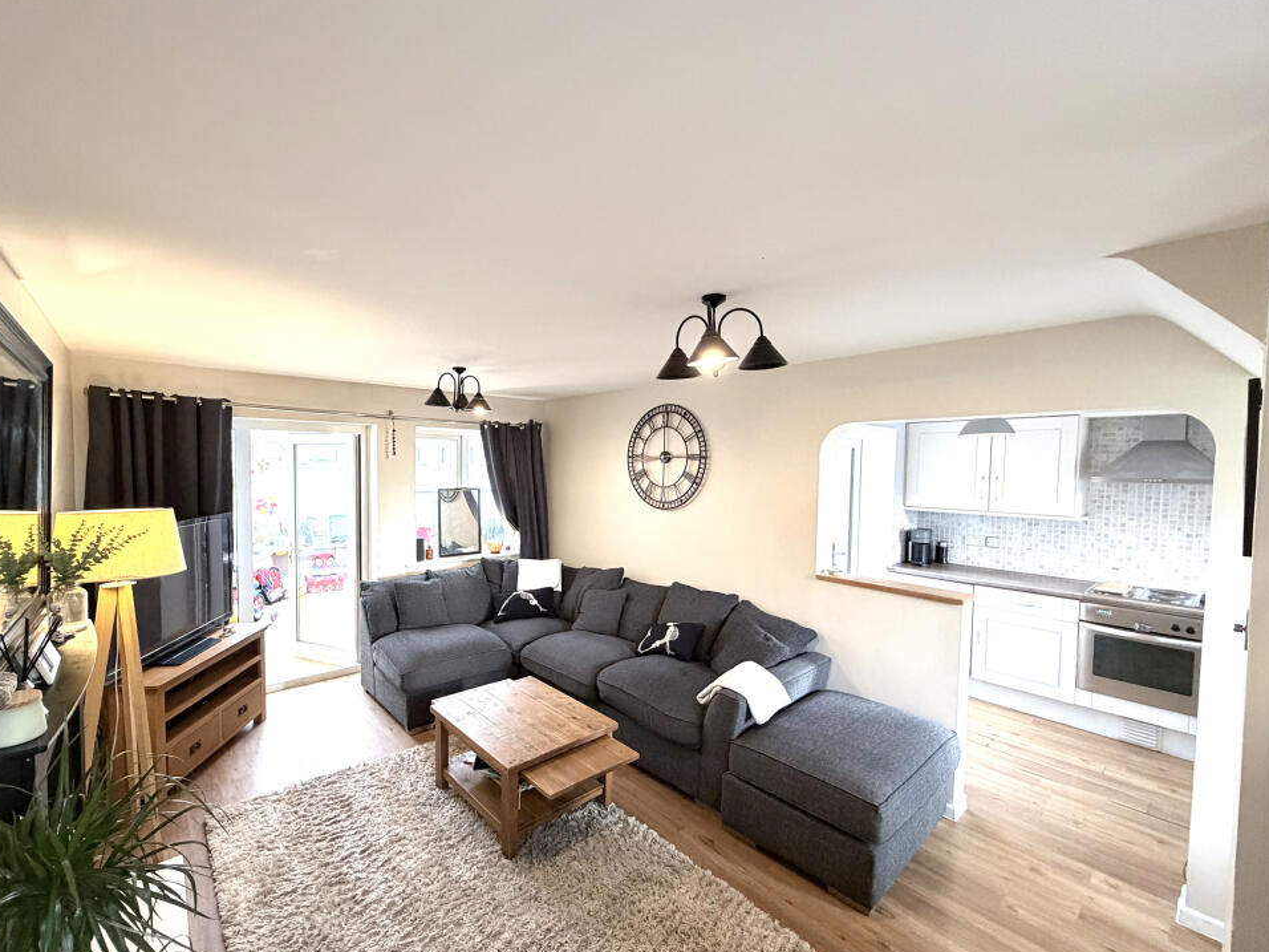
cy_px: 493
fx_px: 550
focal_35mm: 15
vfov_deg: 81.7
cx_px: 596
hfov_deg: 98.1
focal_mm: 2.22
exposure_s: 1/60
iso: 400
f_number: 2.2
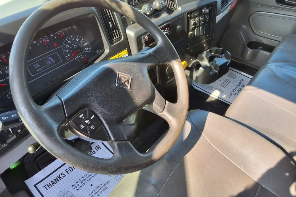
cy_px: 85
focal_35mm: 30
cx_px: 149
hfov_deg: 61.9
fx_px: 247
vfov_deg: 43.5
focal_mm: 2.91
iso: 32
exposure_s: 1/154
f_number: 1.9
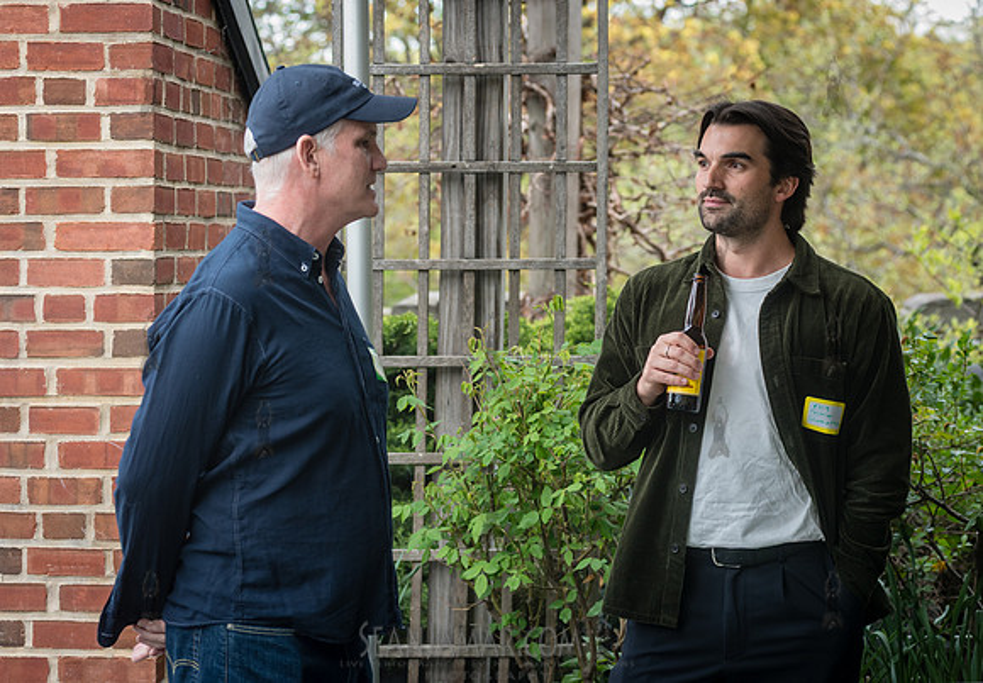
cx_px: 539
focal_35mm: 87
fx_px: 2397
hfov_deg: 23.2
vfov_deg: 16.2
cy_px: 323
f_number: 4.5
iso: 640
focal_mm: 80
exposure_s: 1/125
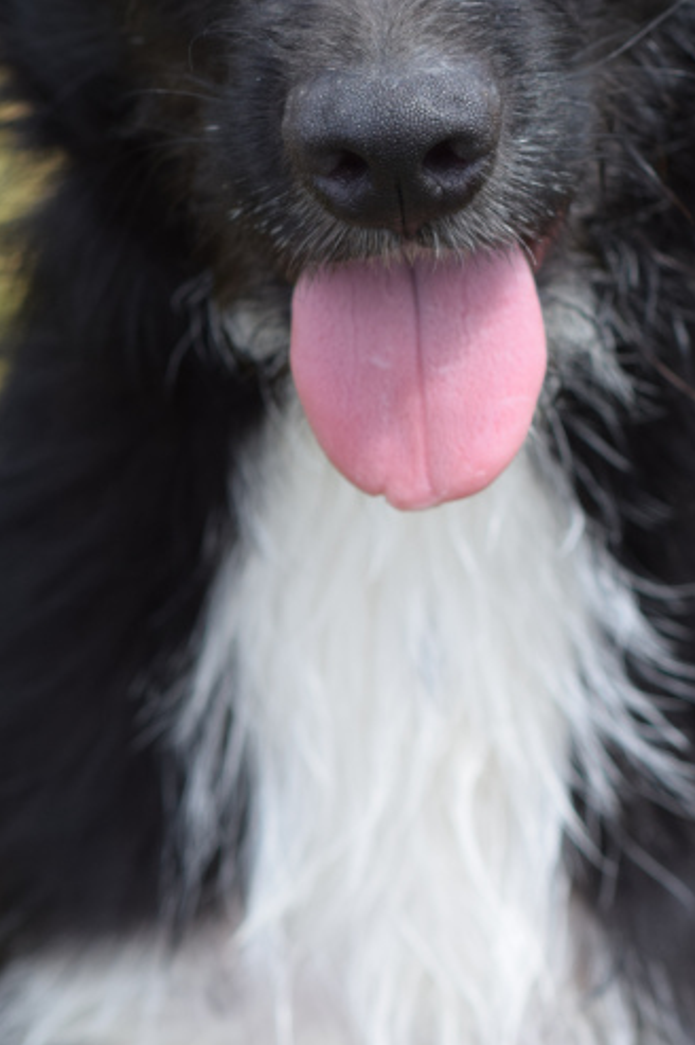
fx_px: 6754
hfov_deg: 5.9
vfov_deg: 8.8
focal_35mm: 233
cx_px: 496
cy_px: 121
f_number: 4.5
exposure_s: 1/1250
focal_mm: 85
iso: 400
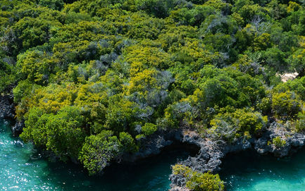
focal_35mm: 53
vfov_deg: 22.8
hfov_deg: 38.1
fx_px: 441
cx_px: 129
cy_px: 216
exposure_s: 1/2000
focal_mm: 8.38
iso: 150
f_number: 2.8
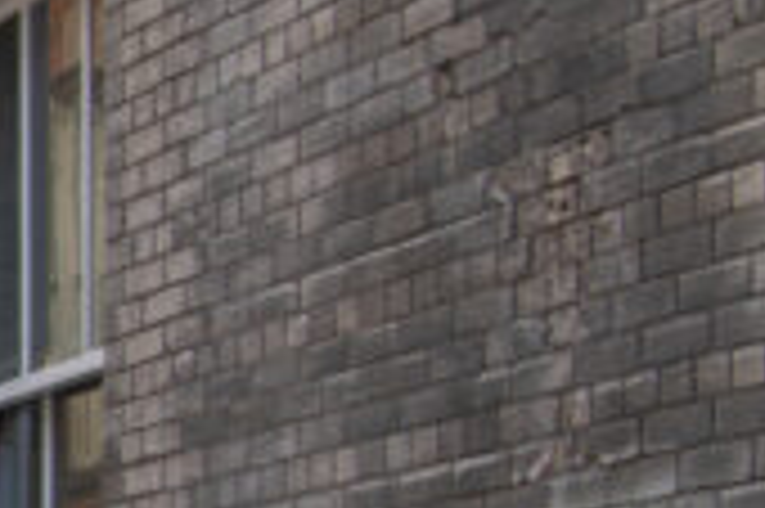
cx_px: -1498
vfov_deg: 7.2
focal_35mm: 184
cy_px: 969
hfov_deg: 9.1
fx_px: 3906
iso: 200
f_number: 8
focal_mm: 30
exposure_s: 1/60
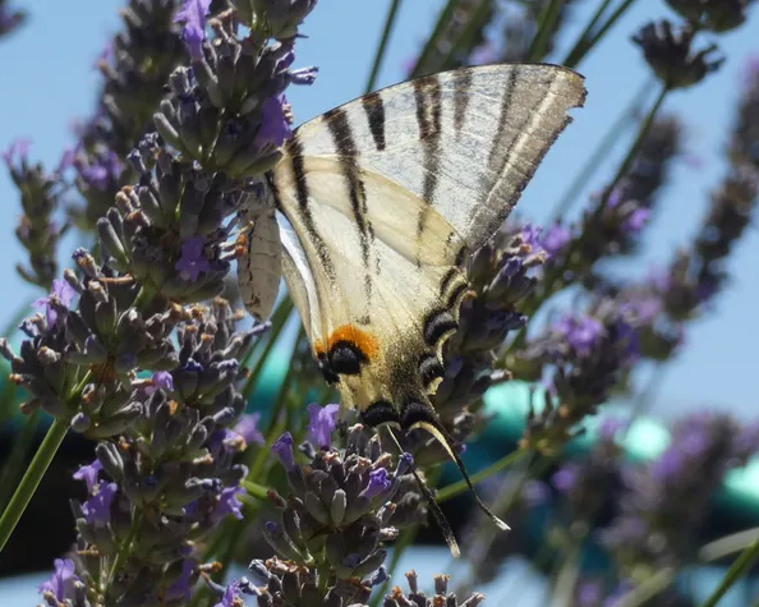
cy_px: 302
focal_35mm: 142
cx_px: 395
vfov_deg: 10.9
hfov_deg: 13.6
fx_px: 3189
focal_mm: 24.2
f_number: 5.3
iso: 80
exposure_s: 1/400
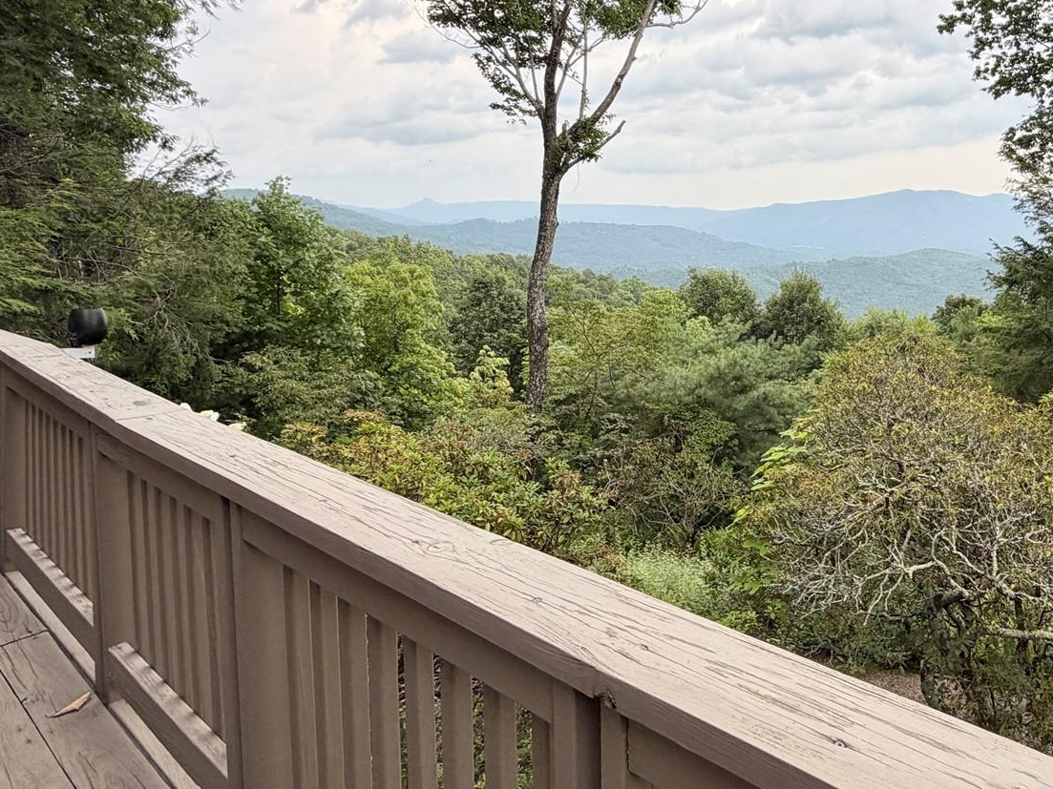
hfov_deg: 64.4
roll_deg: +0.6
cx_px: 752
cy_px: 295
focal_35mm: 26
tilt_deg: -7.0
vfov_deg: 52.5
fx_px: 791
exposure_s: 1/502
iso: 50
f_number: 2.2
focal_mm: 2.22
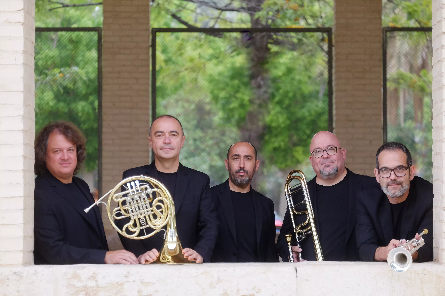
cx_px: 222
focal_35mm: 174
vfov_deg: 7.9
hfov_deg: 11.8
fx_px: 2151
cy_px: 148
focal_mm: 115.9
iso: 1600
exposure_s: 1/1000
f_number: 4.2
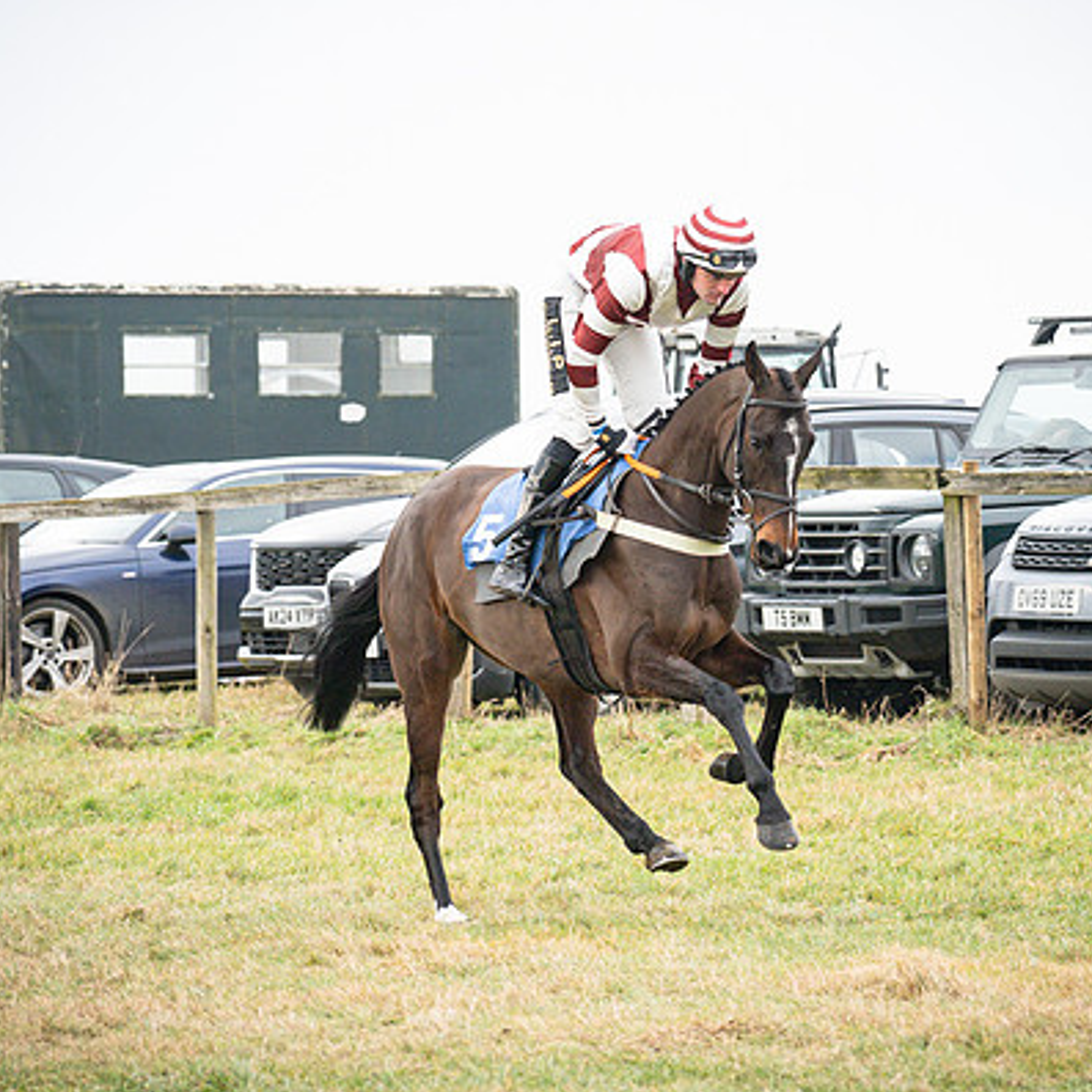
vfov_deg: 6.0
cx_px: 593
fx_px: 10422
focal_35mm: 292
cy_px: 525
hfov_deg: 6.0
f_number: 4.5
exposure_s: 1/1000
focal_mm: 135
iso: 500
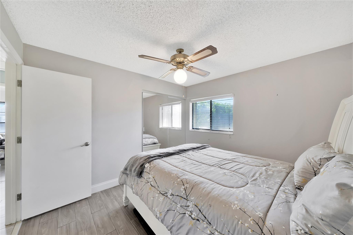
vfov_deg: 90.0
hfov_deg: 112.6
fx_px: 118
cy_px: 118
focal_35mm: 12
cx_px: 176
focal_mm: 12
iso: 100
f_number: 13
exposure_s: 1
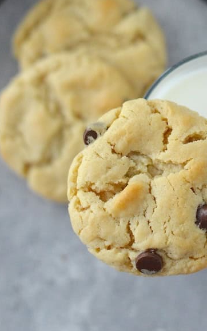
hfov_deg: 11.0
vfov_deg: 17.4
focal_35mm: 119
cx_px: 168
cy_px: 91
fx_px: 1074
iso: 1600
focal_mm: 50
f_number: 2.8
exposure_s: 1/500
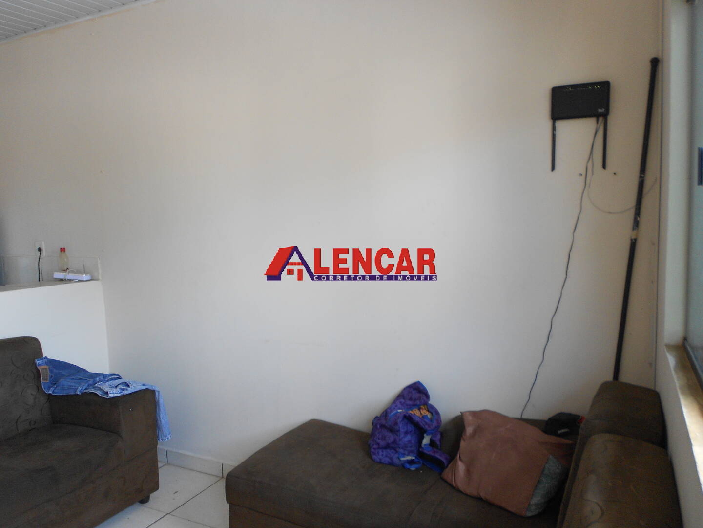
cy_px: 264
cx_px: 352
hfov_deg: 67.3
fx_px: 528
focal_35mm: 26
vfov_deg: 53.1
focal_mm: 4.6
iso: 125
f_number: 3.2
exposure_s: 1/30
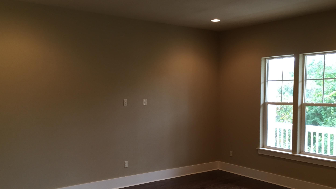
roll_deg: -0.1
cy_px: 117
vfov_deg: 31.1
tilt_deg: -4.5
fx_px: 339
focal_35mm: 38
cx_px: 189
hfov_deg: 52.6
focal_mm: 4.15
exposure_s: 1/30
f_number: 2.2
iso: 64
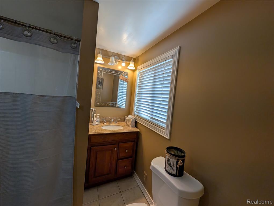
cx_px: 137
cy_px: 103
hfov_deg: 110.5
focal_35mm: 12
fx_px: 95
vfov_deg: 94.6
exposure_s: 1/293
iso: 54
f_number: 1.7
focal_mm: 2.02
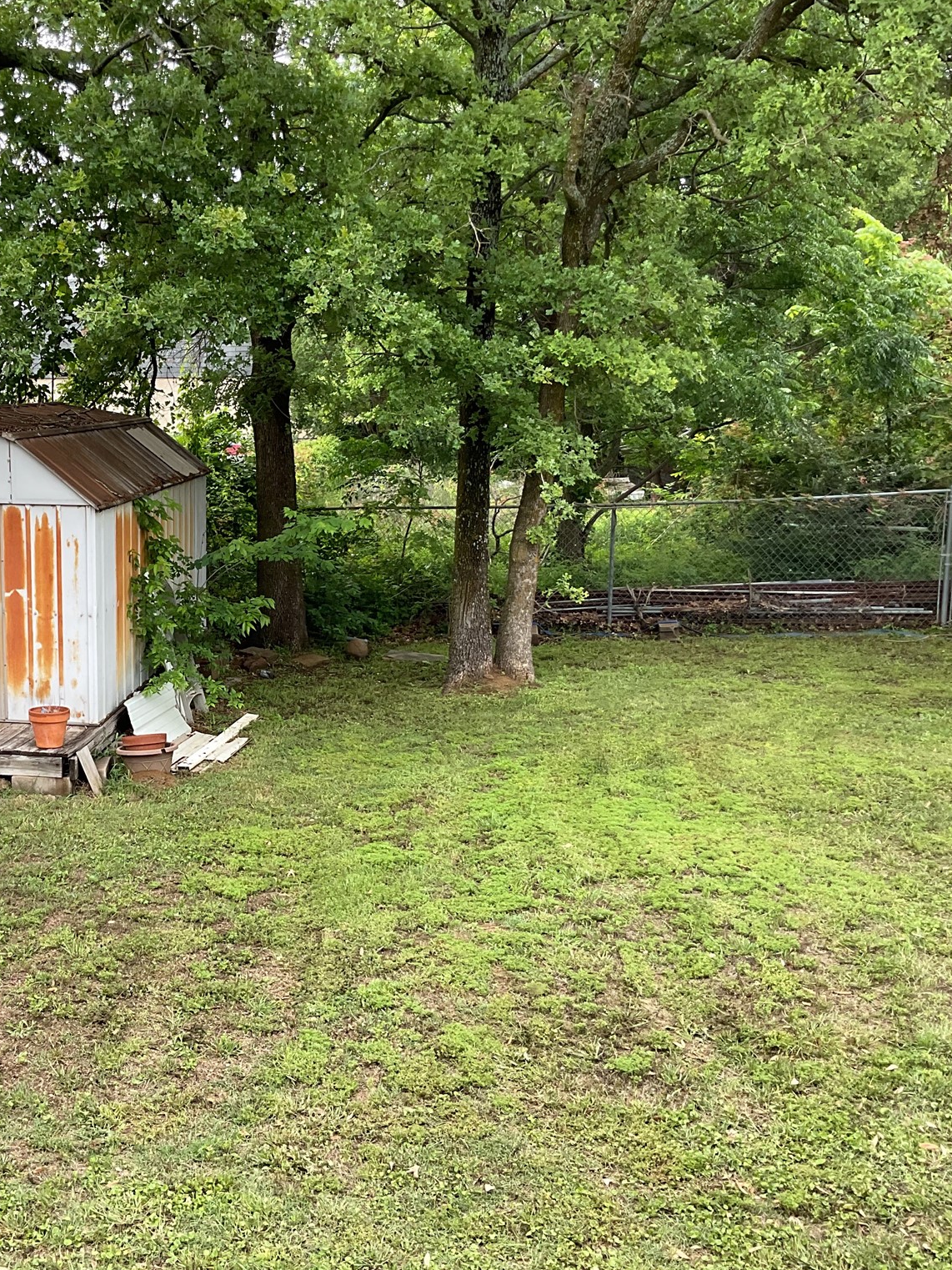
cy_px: 637
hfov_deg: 35.7
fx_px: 1430
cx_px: 202
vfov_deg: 47.9
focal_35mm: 39
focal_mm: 3
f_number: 1.8
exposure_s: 1/214
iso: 16
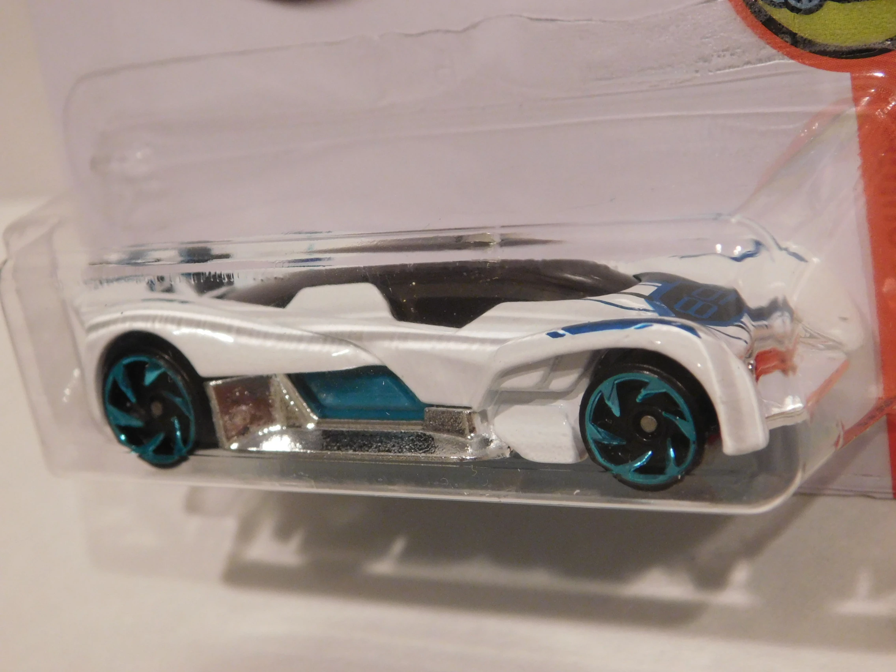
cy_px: 336
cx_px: 448
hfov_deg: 32.7
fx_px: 1527
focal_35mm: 59
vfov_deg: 24.8
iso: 400
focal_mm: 10.4
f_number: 4
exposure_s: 1/20
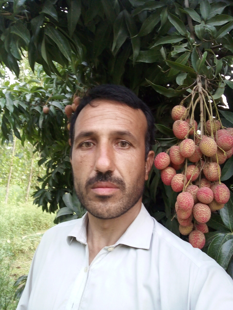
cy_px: 155
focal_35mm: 32
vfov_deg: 56.8
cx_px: 116
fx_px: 287
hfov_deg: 44.2
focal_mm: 2.66
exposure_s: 1/16.7
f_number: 2
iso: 100
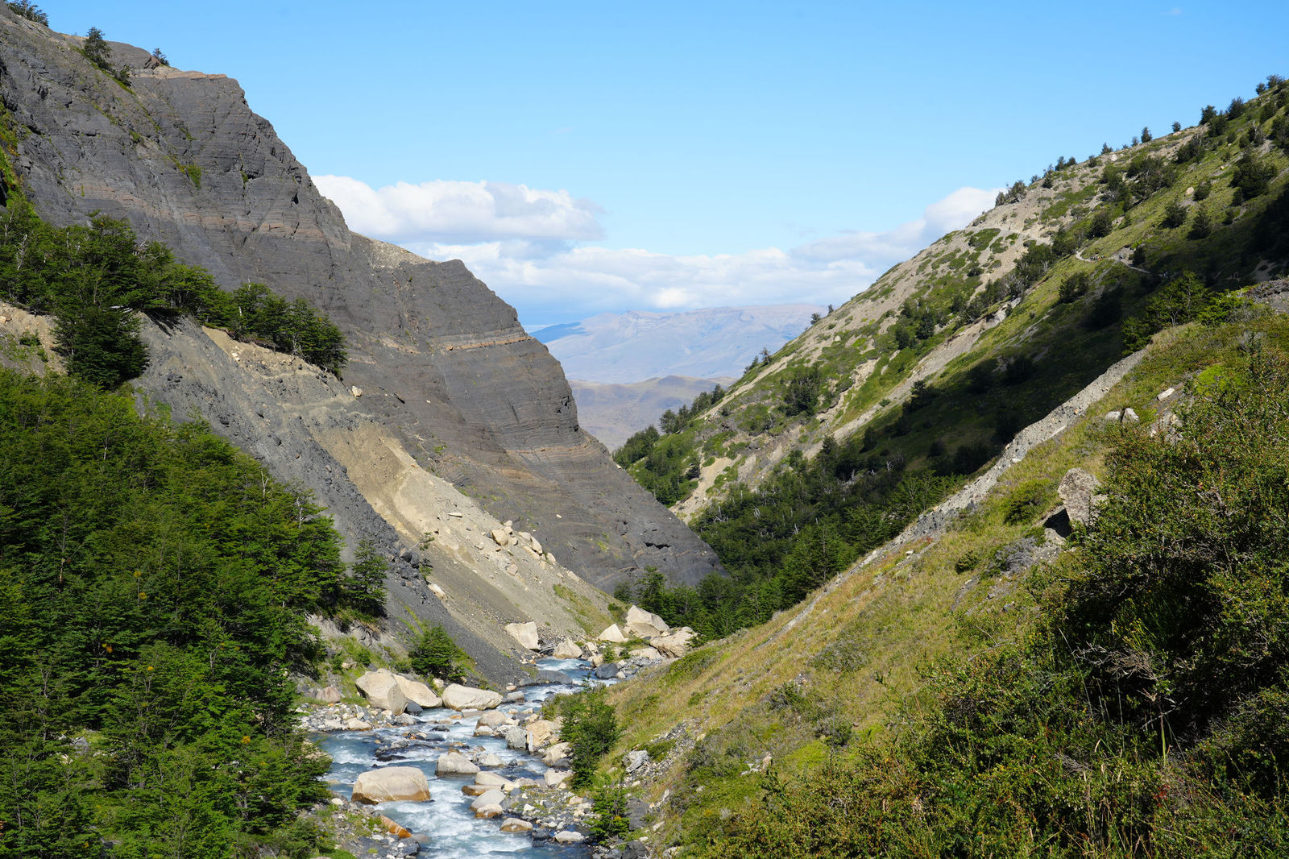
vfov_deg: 25.0
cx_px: 644
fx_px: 1933
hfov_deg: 36.9
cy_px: 430
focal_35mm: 54
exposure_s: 1/160
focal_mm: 54
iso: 100
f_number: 10
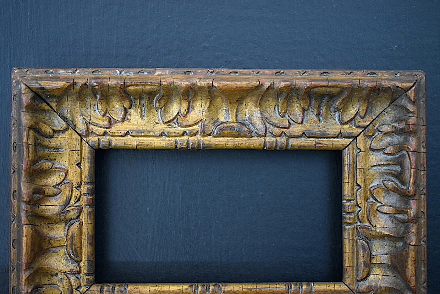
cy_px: 147
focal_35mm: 51
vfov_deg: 26.5
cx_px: 220
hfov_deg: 38.9
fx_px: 623
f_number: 4.5
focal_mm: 34
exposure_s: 1/60
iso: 3200
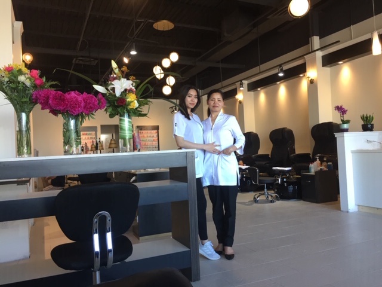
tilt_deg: +0.0
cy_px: 144
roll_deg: +1.8
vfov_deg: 48.2
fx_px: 320
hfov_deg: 61.7
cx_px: 191
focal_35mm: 29
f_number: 2.2
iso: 32
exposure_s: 1/30
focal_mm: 4.15
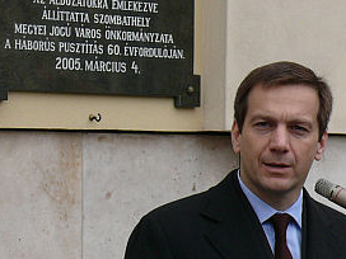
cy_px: 161
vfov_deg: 6.5
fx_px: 2299
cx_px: 282
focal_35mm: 230
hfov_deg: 8.6
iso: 100
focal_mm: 16.5
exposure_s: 1/250
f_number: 4
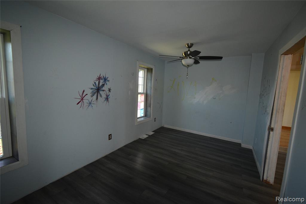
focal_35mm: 15
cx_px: 153
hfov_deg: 100.4
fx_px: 127
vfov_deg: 77.3
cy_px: 102
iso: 900
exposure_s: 1/125
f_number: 4.5
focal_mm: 10
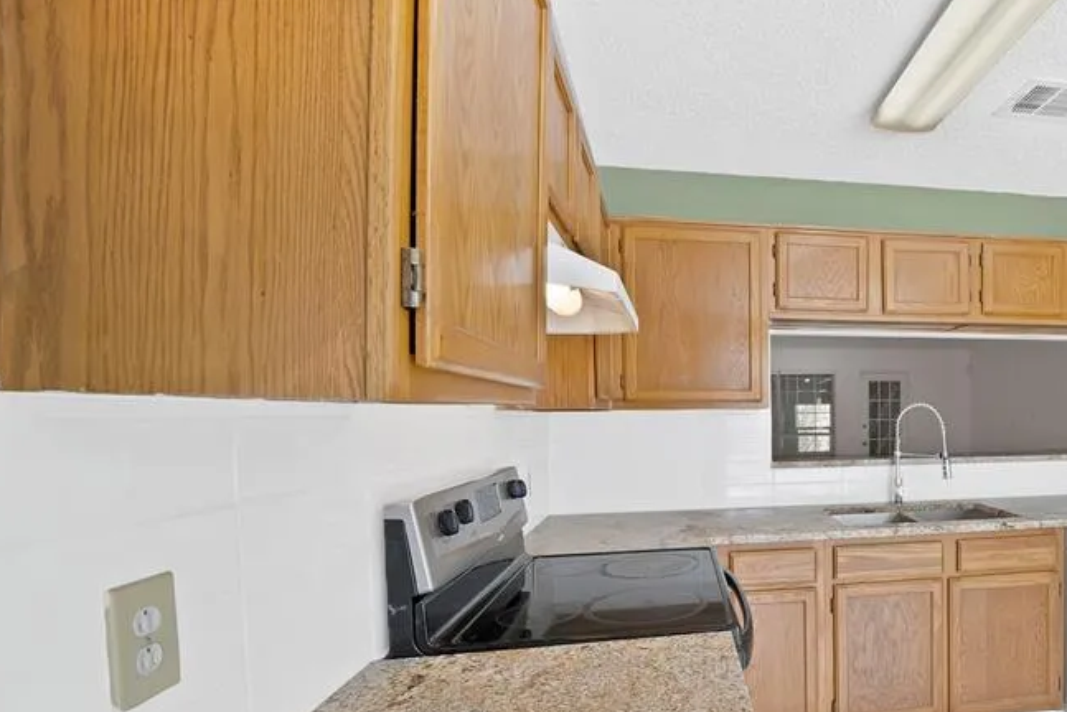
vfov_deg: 64.2
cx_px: 823
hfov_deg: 79.0
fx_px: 563
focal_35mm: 19
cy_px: 417
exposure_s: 1/10
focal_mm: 12
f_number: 9
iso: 640
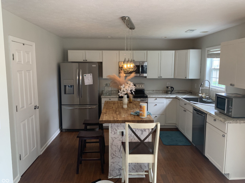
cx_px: 125
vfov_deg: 51.3
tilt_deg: -8.8
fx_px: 191
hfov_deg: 65.3
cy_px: 91
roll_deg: -0.1
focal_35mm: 27
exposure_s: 1/96
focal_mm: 4.25
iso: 100
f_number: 1.8
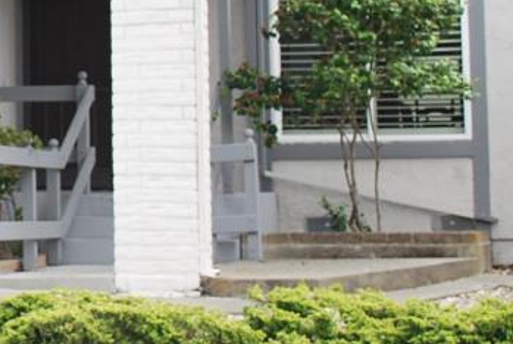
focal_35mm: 142
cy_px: -44
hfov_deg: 13.7
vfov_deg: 9.6
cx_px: -216
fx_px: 2027
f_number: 7.1
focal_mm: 22
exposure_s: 1/200
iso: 100
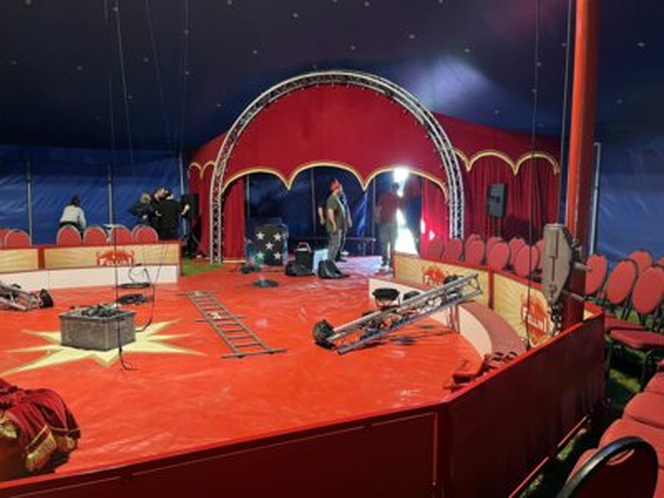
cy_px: 249
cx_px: 332
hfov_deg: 67.3
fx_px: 499
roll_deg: -0.6
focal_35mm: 26
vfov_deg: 53.1
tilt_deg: -5.1
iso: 400
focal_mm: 5.1
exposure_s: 1/33
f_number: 1.6
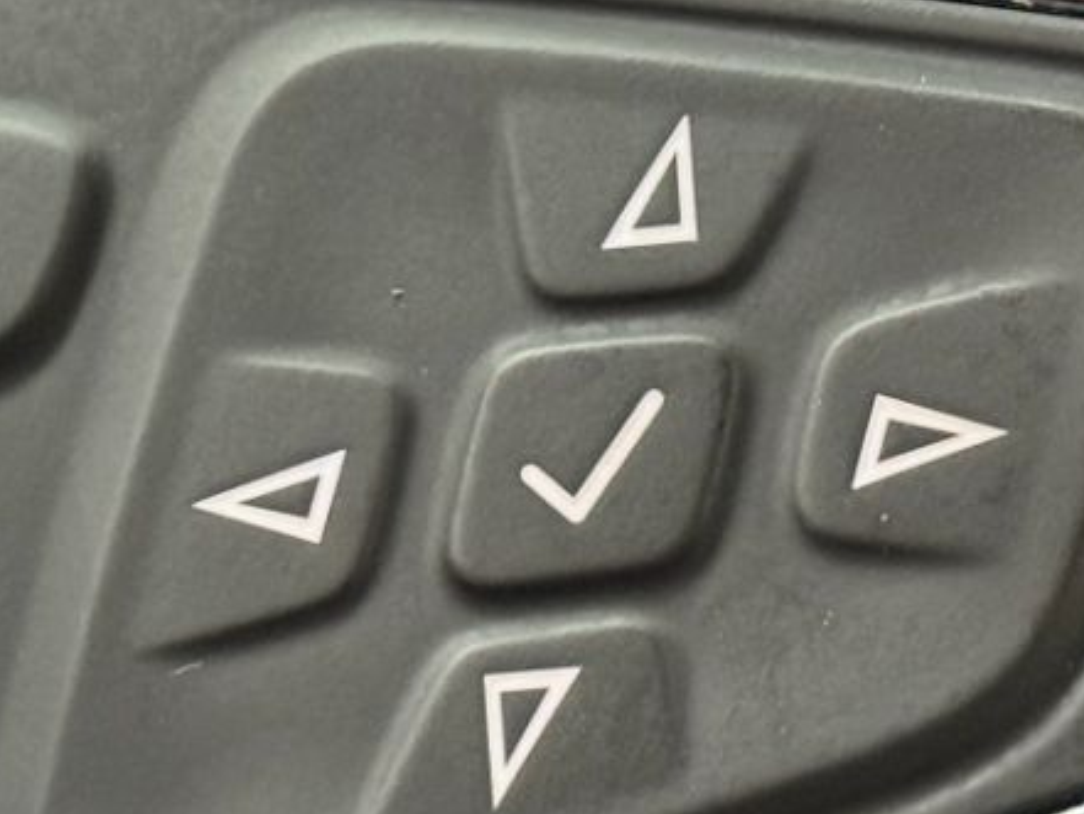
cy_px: 349
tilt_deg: -18.8
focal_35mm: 209
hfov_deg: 9.5
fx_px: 6547
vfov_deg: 7.1
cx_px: 526
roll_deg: -0.7
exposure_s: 1/30
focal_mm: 6.76
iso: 500
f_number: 1.78
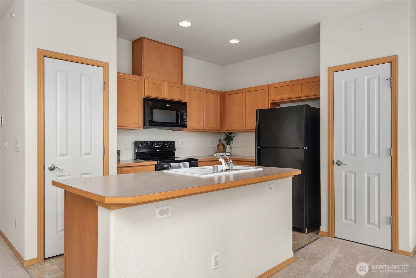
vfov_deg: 53.2
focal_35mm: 24
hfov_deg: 73.7
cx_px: 208
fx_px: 277
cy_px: 139
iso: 1000
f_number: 7.1
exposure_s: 1/15
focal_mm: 24
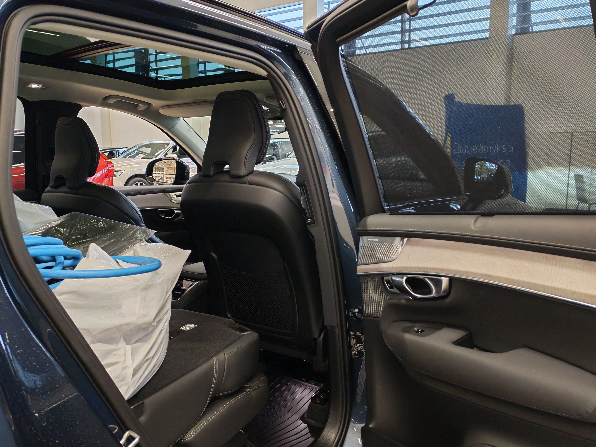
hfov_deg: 58.4
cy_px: 224
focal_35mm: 31
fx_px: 534
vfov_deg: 45.4
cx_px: 298
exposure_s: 1/100
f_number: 1.9
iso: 1206
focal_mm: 6.12
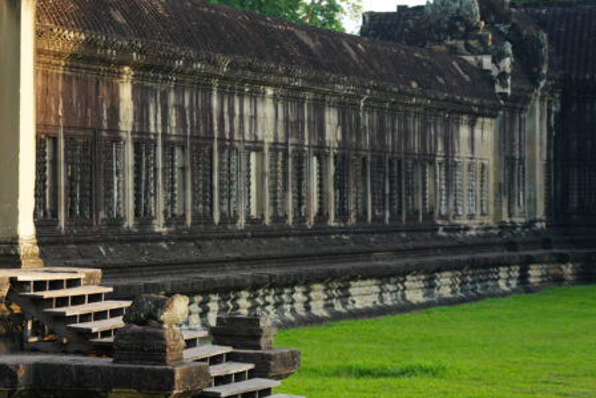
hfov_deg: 12.8
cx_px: 96
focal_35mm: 160
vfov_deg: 8.6
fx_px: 2650
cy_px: 124
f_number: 4.5
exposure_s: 1/80
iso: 100
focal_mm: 70
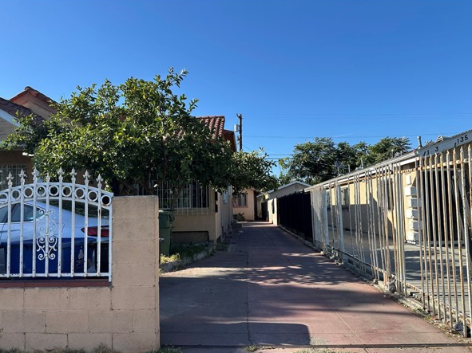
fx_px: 354
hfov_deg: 67.3
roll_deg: +2.0
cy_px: 187
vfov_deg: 53.0
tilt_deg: +7.8
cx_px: 222
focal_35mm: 26
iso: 80
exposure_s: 1/2469
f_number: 1.78
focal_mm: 6.86
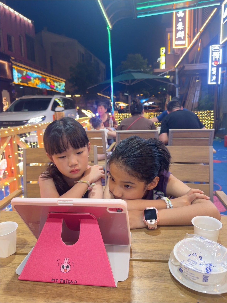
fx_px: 210
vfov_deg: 71.6
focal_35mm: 24
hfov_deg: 56.8
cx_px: 114
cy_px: 152
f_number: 1.78
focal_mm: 6.86
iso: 200
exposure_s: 1/71
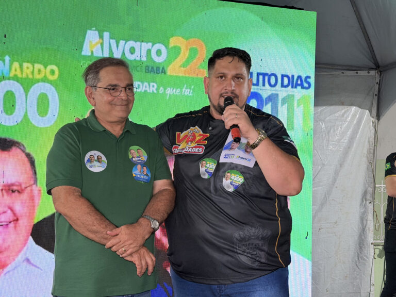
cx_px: 198
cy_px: 148
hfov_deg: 39.7
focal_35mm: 48
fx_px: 549
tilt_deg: +3.2
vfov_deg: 30.3
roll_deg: -1.0
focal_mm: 6.76
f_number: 1.78
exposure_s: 1/60
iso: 125
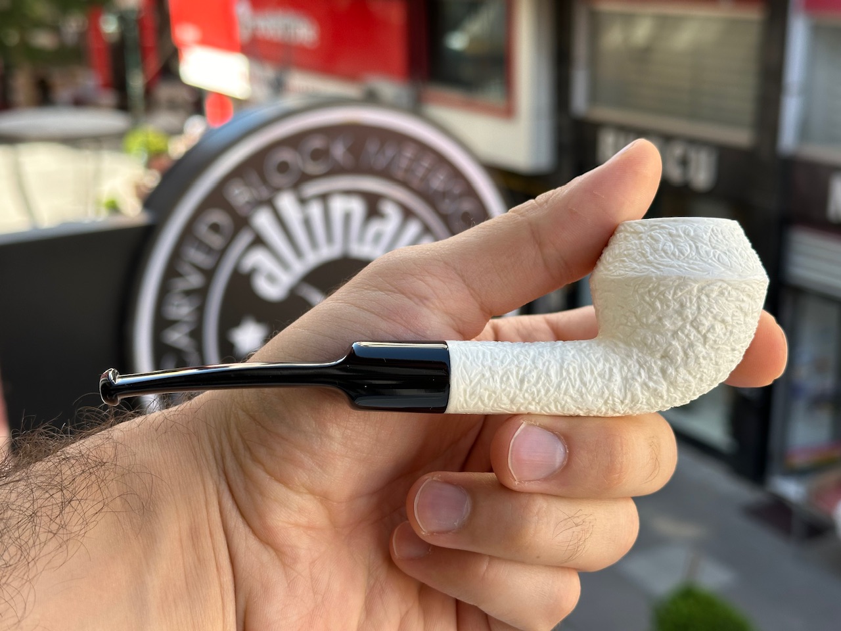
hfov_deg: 39.7
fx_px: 1166
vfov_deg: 30.3
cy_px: 316
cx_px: 420
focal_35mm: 48
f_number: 1.78
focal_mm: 6.86
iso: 64
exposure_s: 1/409
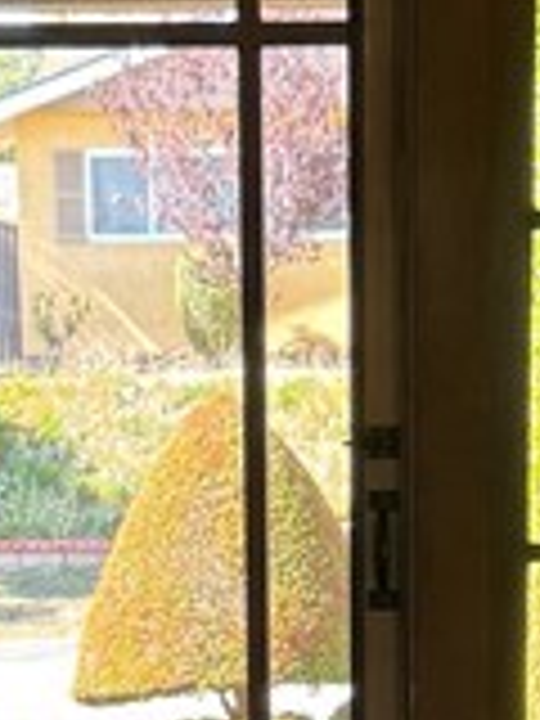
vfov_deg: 12.1
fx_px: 3203
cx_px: 292
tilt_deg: -14.8
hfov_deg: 9.6
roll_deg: +1.8
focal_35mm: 154
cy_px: 1134
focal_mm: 6.76
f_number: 1.78
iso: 125
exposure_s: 1/120
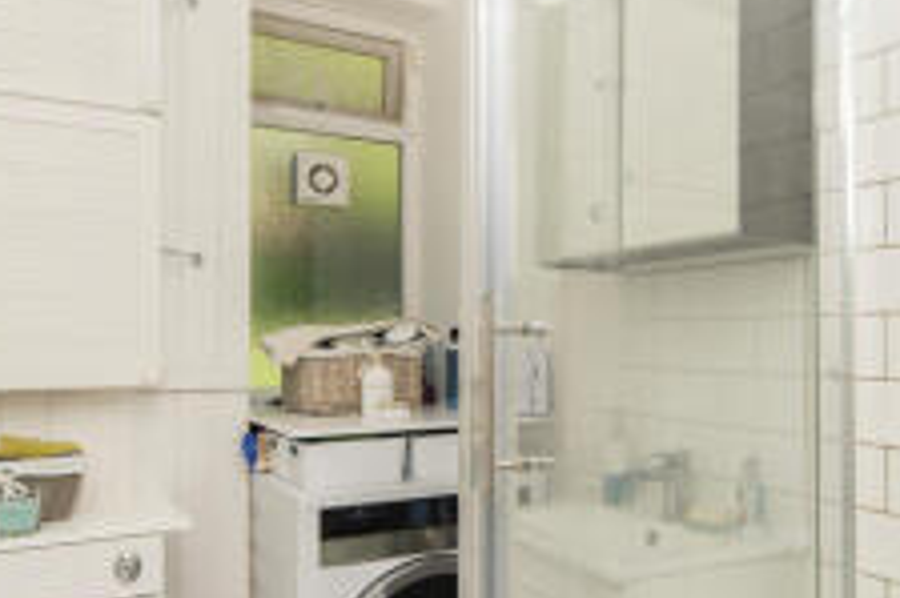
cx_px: 546
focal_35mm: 34
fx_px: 849
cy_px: 315
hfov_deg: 55.4
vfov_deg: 38.8
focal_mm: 16
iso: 125
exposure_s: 1/200
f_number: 16
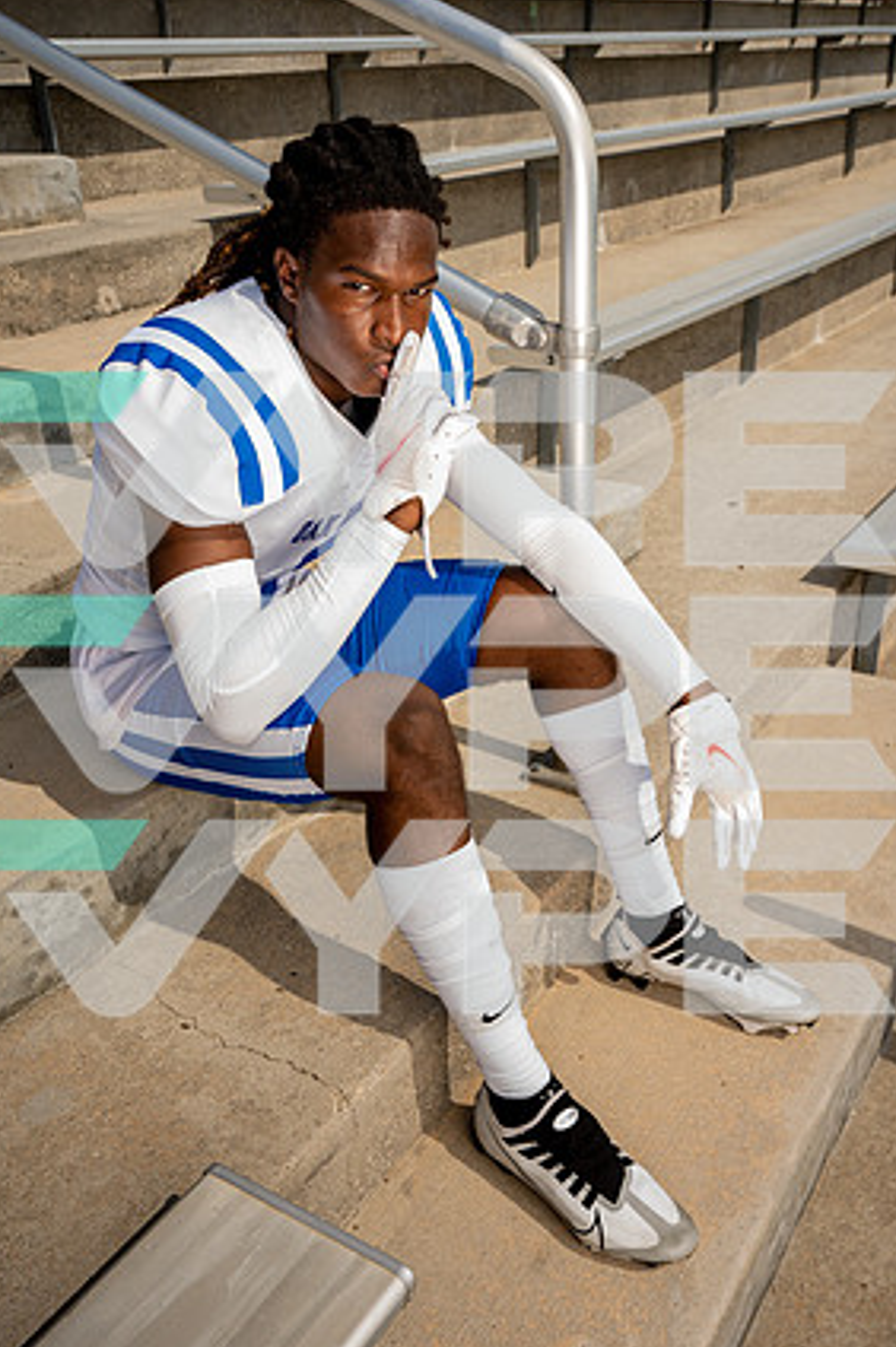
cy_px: 696
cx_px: 432
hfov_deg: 38.8
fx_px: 1271
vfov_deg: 55.8
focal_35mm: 34
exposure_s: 1/250
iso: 50
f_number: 8
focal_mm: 32
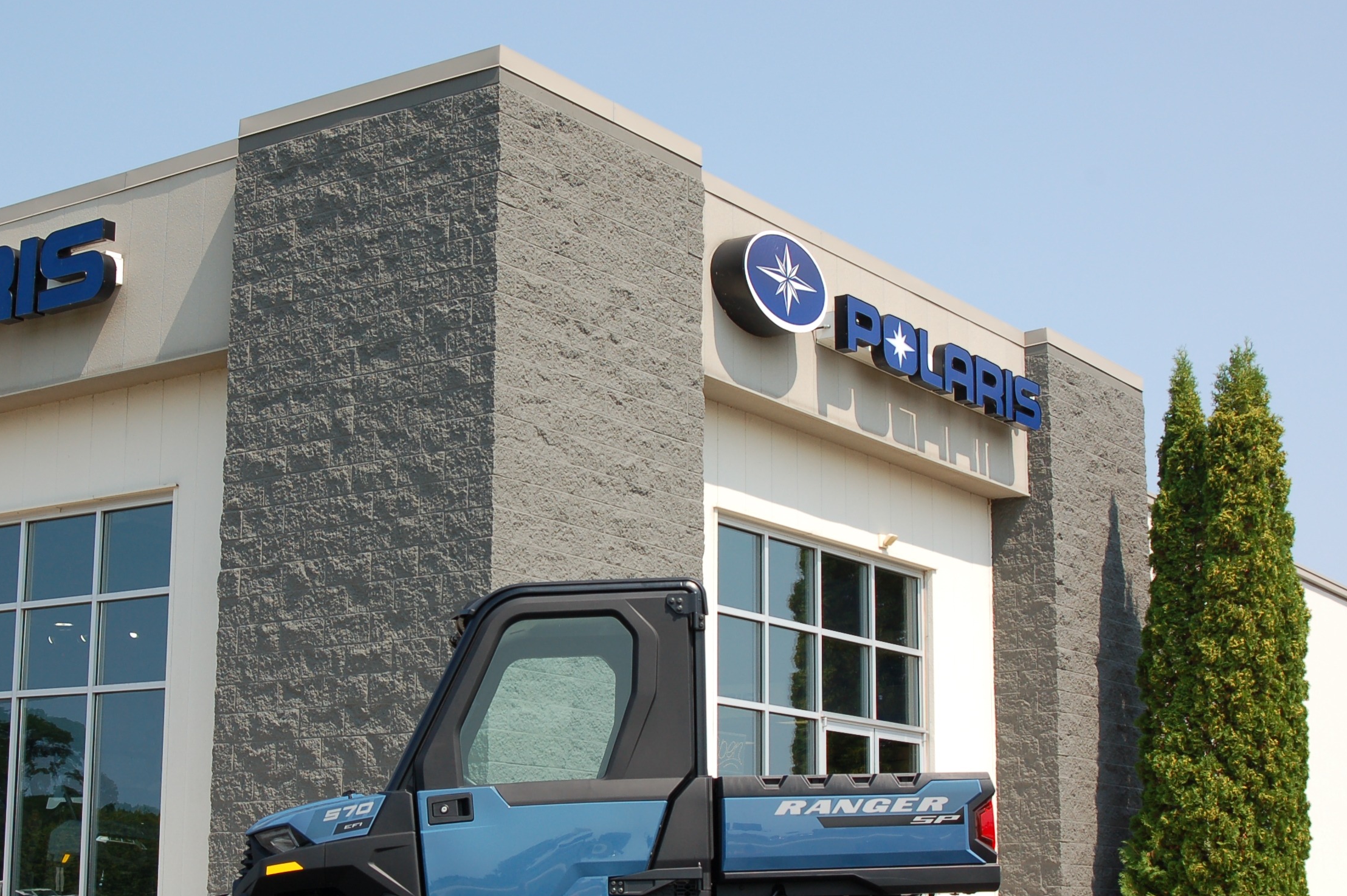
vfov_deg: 23.7
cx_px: 542
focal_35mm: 57
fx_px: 2131
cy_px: 529
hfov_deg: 35.0
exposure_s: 1/320
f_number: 9
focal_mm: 28
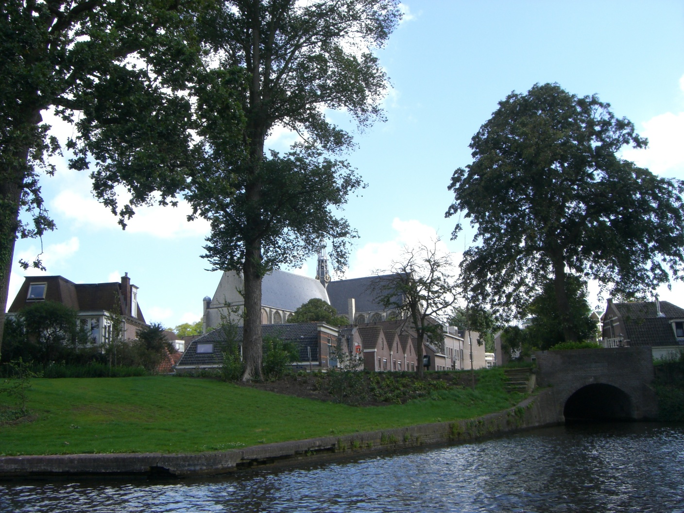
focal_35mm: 38
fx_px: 751
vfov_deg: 37.7
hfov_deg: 49.0
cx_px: 342
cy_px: 256
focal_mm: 6.2
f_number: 2.7
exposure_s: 1/800
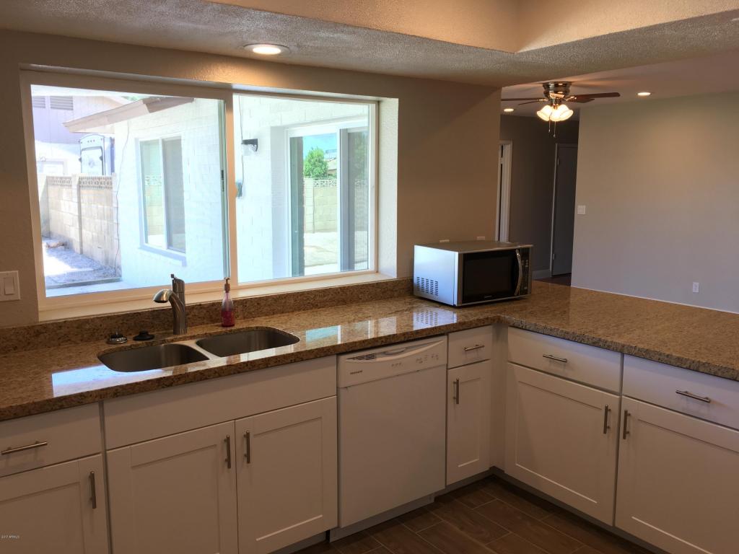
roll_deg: -0.8
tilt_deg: -8.1
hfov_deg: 61.7
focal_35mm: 29
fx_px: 619
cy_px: 277
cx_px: 370
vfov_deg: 48.2
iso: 25
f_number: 2.2
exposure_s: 1/30
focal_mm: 4.15
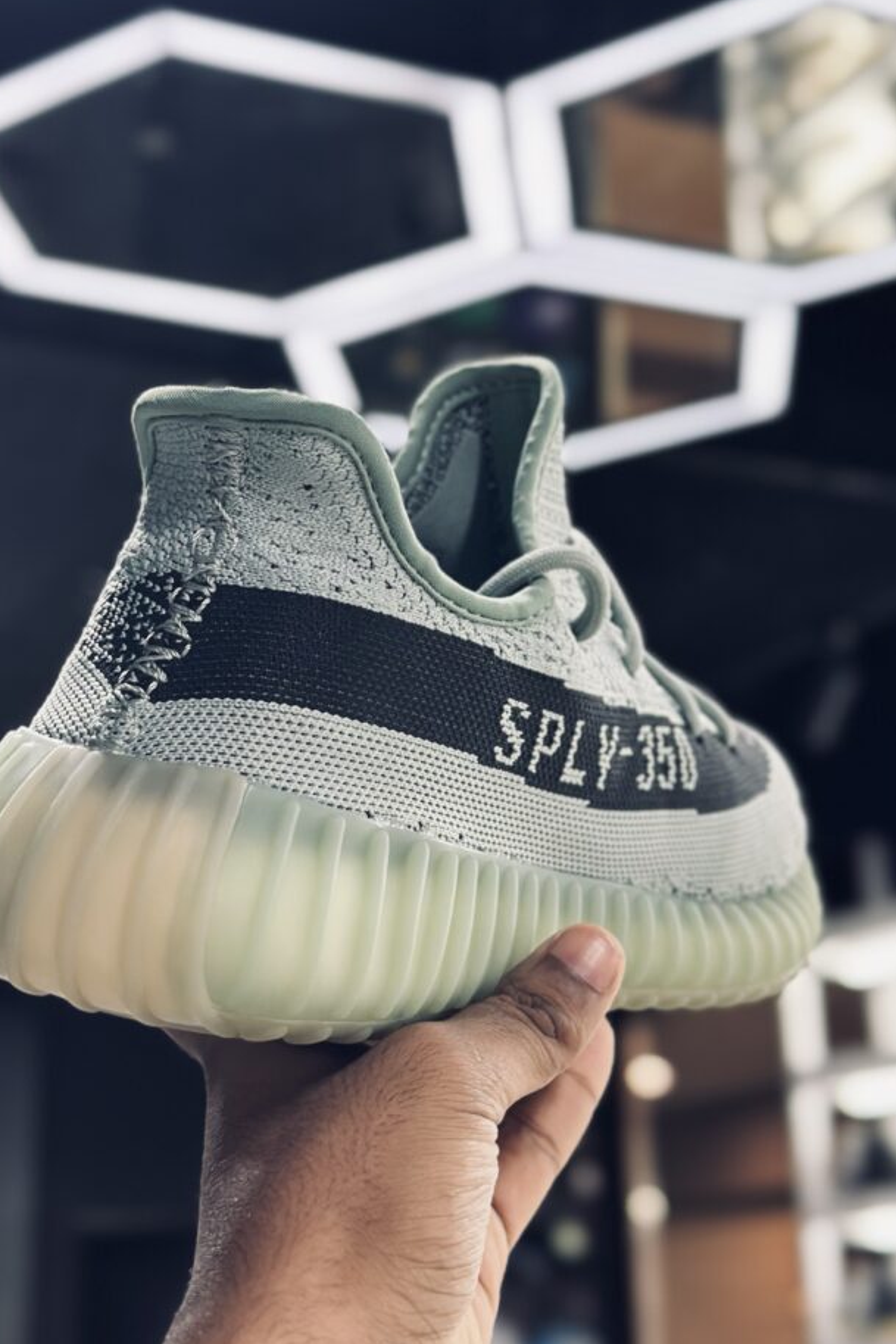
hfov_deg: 26.5
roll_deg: -0.7
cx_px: 385
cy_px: 671
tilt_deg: +19.8
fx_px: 1903
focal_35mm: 51
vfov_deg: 38.9
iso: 160
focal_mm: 6.86
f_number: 1.78
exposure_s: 1/100
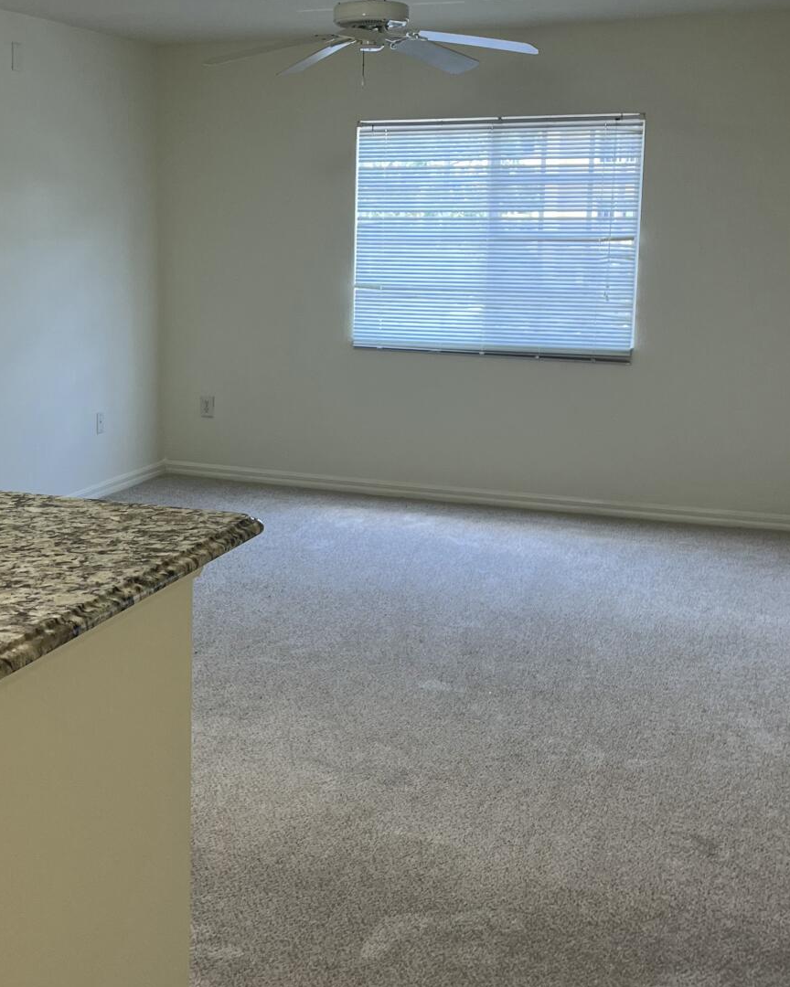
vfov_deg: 39.5
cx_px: 243
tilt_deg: -9.2
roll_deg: +0.9
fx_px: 1374
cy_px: 443
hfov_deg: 31.7
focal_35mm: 47
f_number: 1.6
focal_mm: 5.1
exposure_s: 1/60
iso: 80
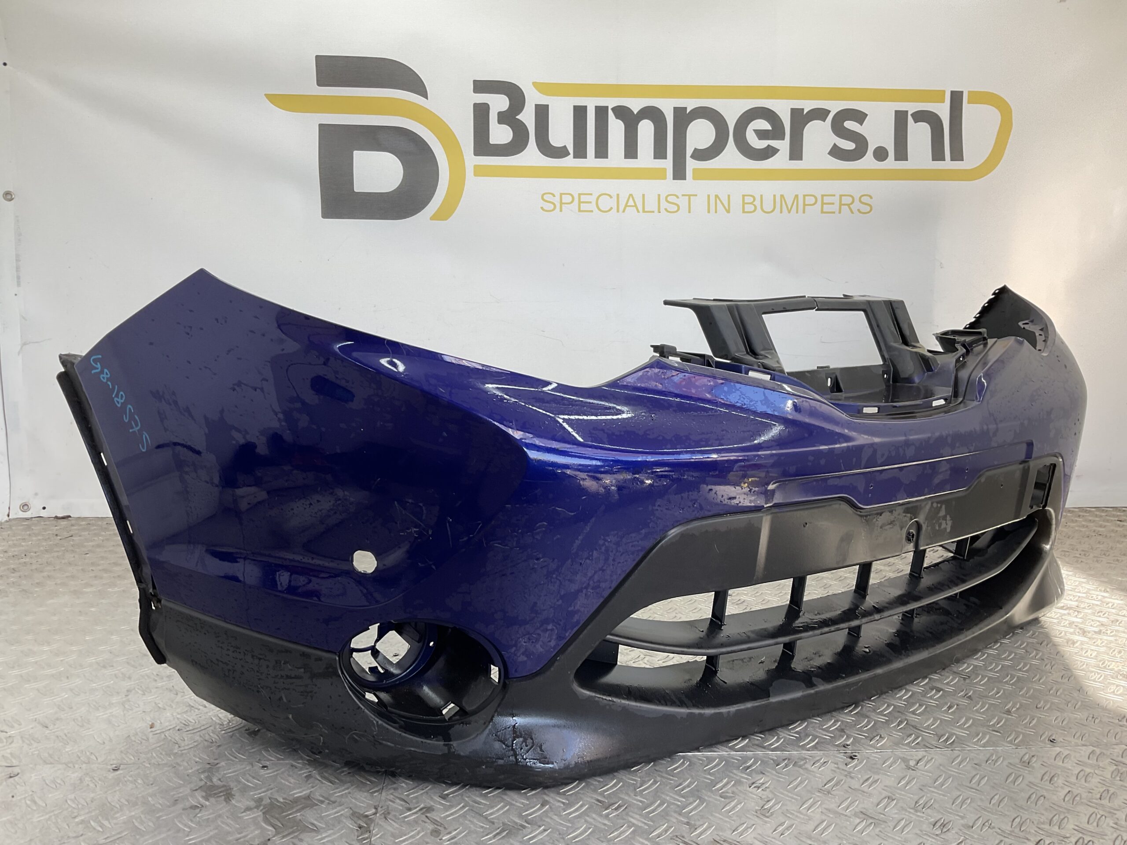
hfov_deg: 61.7
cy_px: 422
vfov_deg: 48.2
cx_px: 564
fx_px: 944
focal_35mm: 29
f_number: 1.8
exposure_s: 1/122
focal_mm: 3
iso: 16
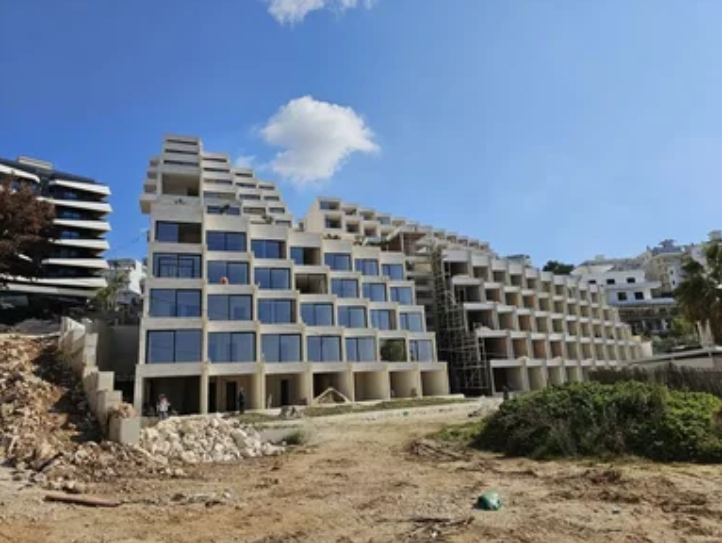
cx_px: 358
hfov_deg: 71.5
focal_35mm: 24
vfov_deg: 56.9
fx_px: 501
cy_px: 270
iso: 10
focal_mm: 6.3
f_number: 1.7
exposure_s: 1/1465
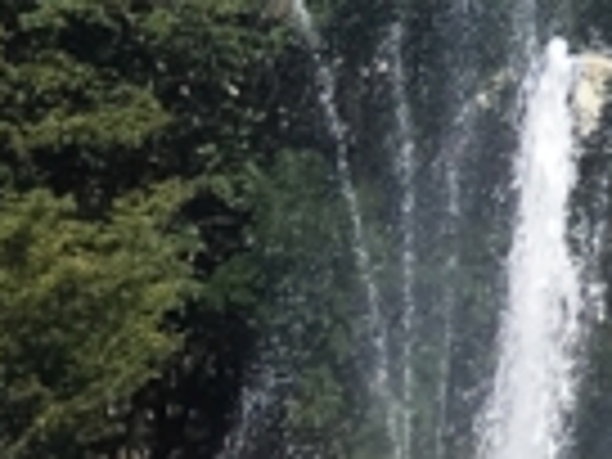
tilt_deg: +19.4
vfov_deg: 6.3
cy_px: -882
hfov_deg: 8.3
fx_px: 3854
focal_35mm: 218
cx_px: 1508
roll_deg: -1.0
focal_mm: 4.15
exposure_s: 1/1374
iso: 25
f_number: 2.2
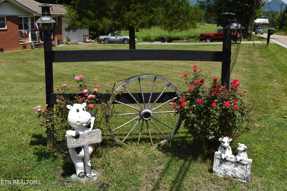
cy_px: 96
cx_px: 144
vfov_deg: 34.2
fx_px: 311
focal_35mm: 39
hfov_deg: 49.6
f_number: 9
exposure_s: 1/320
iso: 100
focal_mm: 26
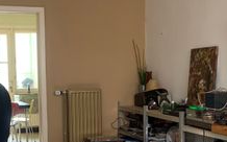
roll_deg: +0.9
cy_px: 117
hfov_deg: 27.1
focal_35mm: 76
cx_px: 92
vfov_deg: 17.0
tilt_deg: -4.8
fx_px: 470
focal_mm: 4.25
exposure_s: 1/60
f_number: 1.8
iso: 160
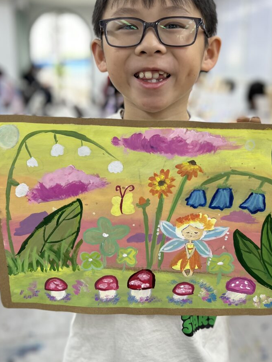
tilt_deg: -12.2
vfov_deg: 47.7
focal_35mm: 39
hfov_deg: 36.8
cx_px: 155
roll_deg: -0.2
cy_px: 152
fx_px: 408
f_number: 1.6
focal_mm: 5.1
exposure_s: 1/100
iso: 40
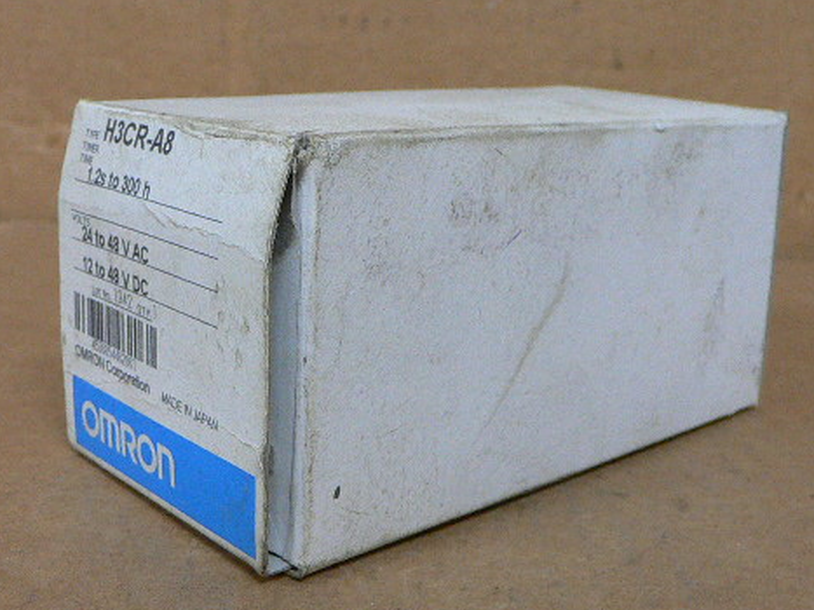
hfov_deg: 39.7
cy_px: 315
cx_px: 399
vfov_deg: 30.3
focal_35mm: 48
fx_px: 1128
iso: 200
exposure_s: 1/20
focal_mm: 4.6
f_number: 2.8
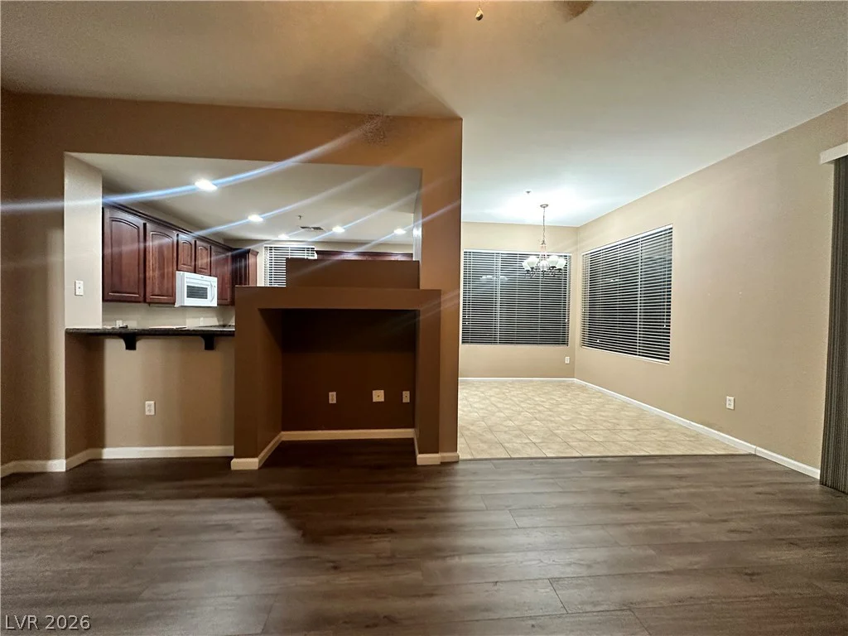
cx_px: 424
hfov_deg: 102.1
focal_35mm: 14
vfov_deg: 85.7
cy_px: 318
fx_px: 343
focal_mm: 2.22
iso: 500
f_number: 2.2
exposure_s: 1/60
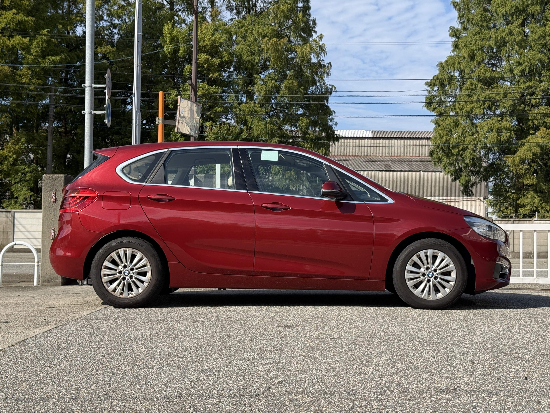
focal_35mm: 48
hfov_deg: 39.7
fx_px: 763
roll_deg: -0.4
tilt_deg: +2.3
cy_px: 206
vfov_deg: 30.3
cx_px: 275
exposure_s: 1/3226
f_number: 1.78
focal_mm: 6.76
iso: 64
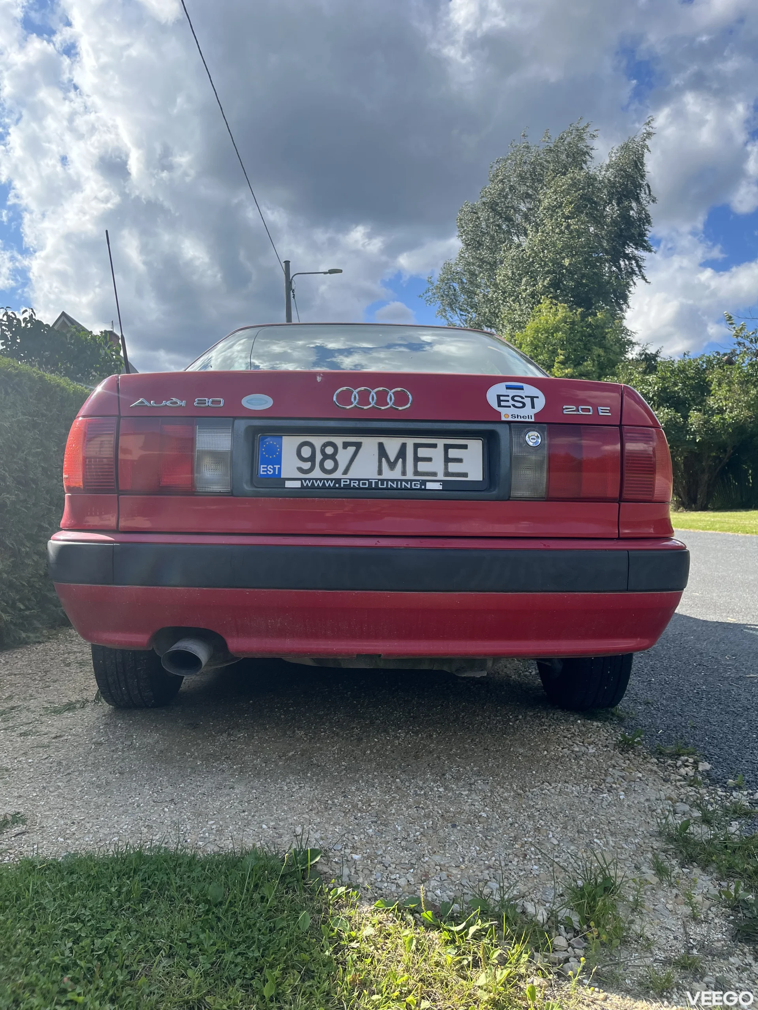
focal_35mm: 26
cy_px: 505
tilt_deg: +1.1
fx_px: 759
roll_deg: +2.0
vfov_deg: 67.3
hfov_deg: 53.1
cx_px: 379
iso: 50
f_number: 1.6
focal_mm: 5.1
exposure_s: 1/2137
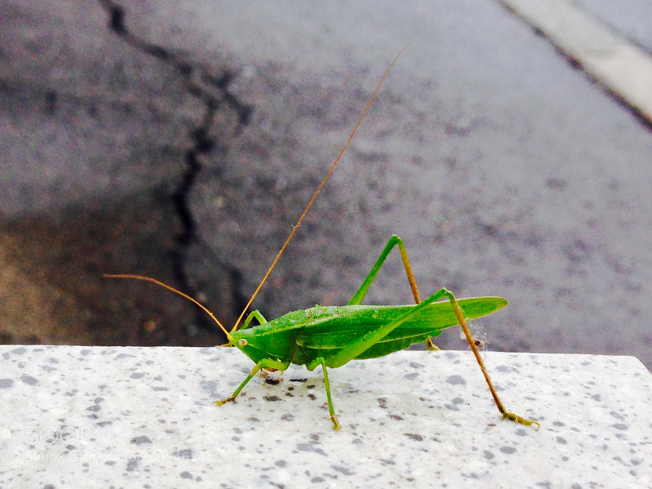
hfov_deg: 55.3
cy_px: 244
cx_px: 326
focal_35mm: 33
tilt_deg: -26.5
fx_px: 622
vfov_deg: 43.0
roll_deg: -3.6
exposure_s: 1/354
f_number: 2.4
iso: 50
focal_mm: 4.12
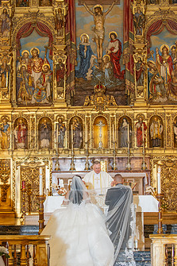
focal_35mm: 94
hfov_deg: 14.5
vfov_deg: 21.7
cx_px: 72
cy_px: 149
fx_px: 694
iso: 1000
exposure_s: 1/100
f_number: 2.8
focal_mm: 70
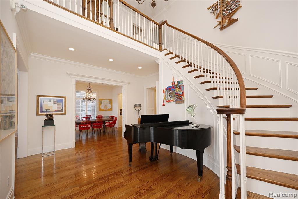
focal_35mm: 14
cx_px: 149
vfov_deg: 81.2
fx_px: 116
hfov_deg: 104.3
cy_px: 100
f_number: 10
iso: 800
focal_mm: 14
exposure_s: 1/60
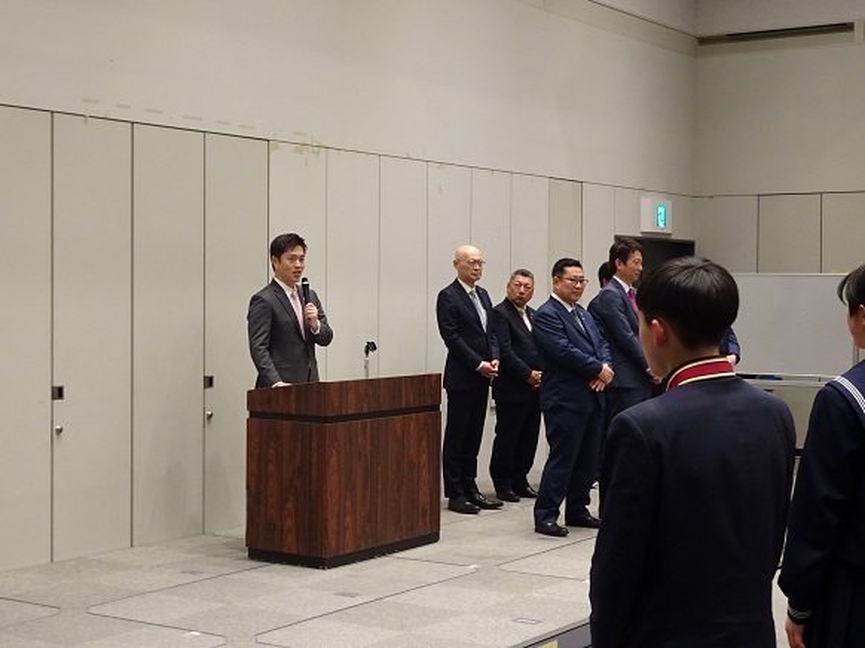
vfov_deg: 25.2
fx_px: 1449
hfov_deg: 33.2
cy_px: 324
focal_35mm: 58
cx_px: 432
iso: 500
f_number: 4.5
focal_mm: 9.87
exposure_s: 1/60
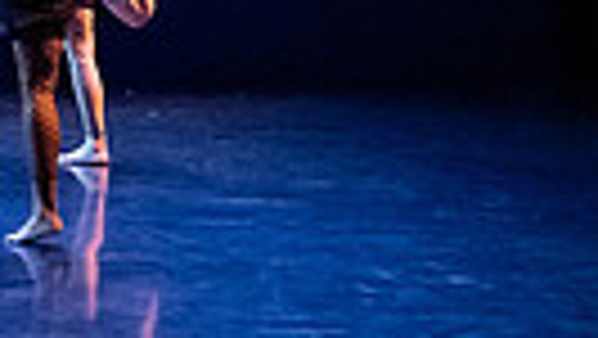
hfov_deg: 12.2
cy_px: 15
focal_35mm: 159
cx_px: -544
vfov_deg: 7.6
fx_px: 2523
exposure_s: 1/320
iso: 4000
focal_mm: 28
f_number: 4
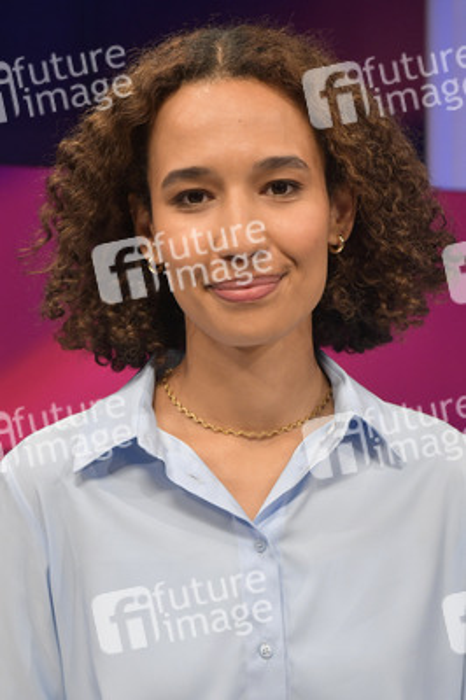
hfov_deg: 22.6
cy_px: 350
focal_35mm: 60
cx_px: 233
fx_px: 1167
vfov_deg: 33.4
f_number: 6.3
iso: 2500
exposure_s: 1/200
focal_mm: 60
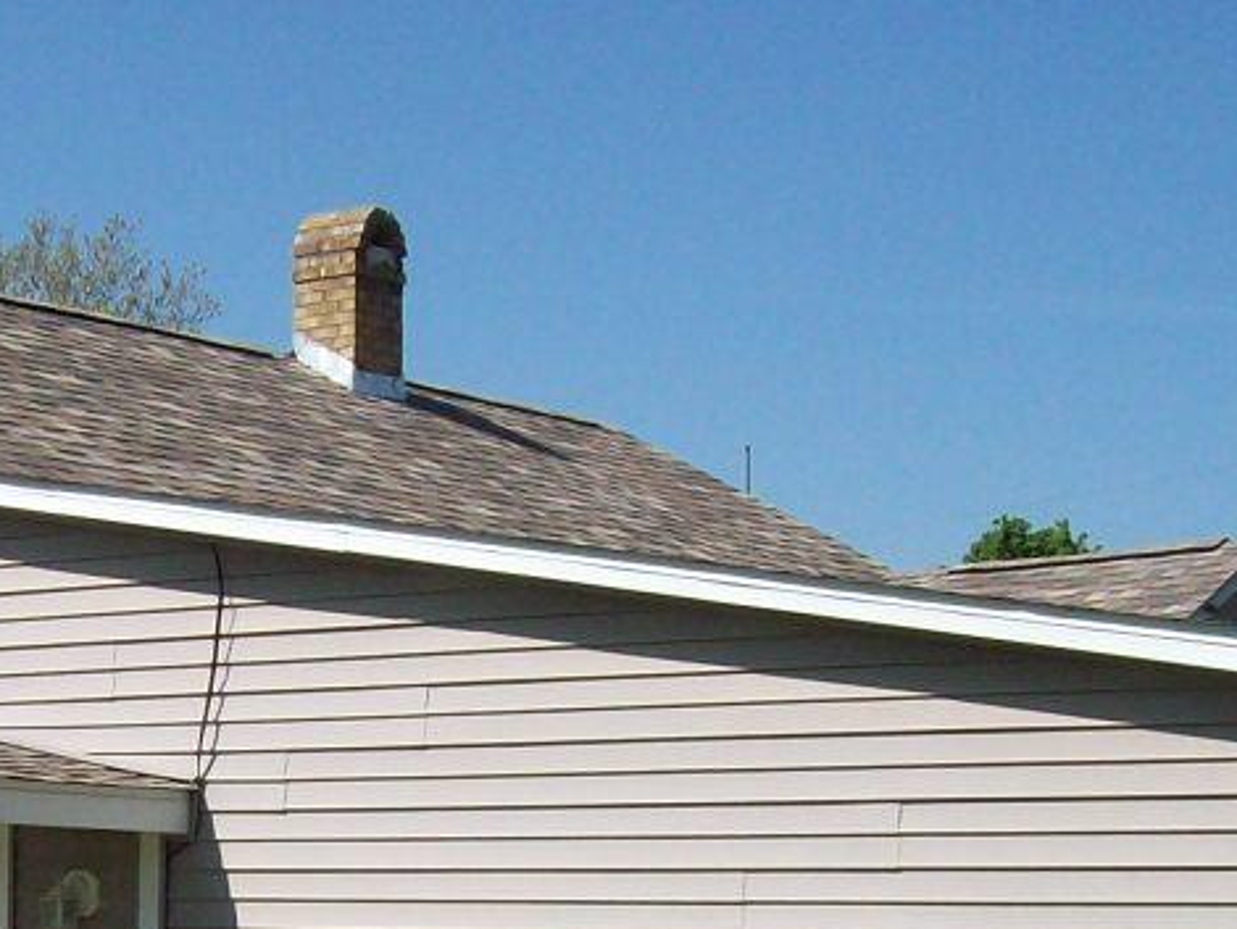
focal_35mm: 98
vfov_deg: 14.9
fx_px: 3504
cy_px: 884
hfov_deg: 19.6
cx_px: 61
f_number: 4.8
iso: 80
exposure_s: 1/791
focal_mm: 6
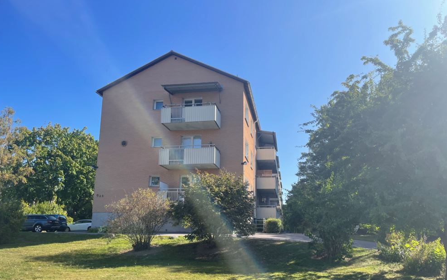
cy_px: 163
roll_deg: -0.5
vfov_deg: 44.4
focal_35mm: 28
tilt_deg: +12.3
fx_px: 341
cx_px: 223
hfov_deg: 66.5
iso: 32
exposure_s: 1/2618
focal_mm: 4.2
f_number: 1.6
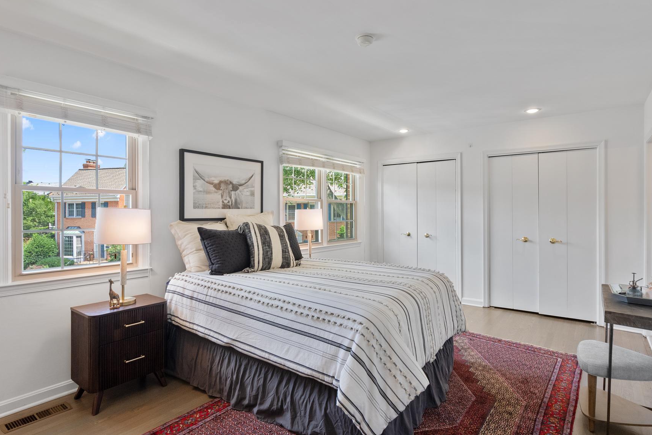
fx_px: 344
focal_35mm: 19
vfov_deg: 64.6
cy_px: 213
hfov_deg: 86.8
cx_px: 343
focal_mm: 16
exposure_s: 1/20
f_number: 8
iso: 800
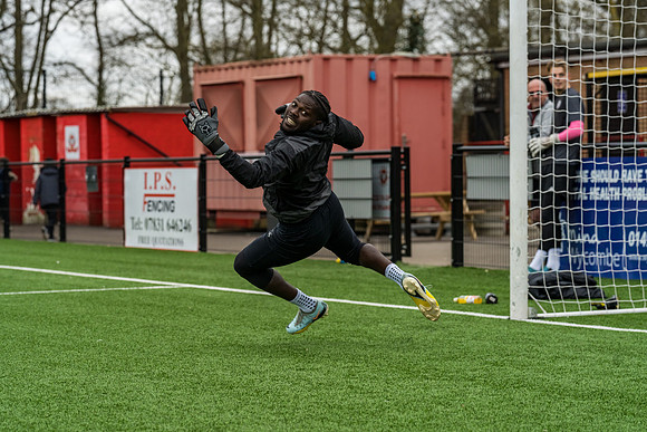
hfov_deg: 15.2
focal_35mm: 135
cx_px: 324
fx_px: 2427
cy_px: 216
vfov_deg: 10.2
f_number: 5
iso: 1000
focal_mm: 135
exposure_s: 1/1000
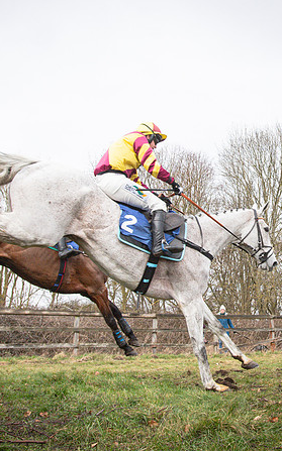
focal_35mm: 42
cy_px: 199
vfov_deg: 47.1
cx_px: 286
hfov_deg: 28.5
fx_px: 517
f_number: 6.3
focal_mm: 20
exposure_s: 1/1600
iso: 2000
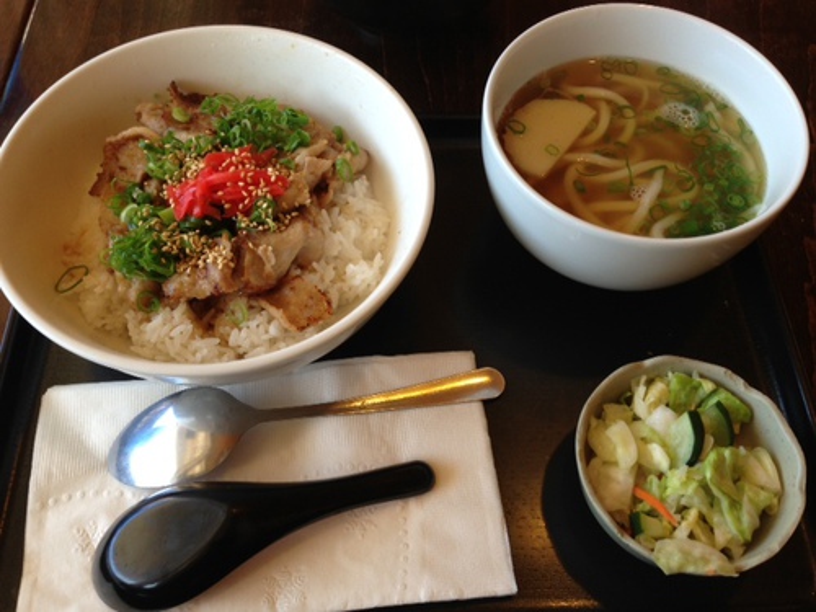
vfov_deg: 42.9
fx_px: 778
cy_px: 306
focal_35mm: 33
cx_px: 408
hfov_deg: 55.4
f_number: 2.4
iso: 64
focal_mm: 4.13
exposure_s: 1/40
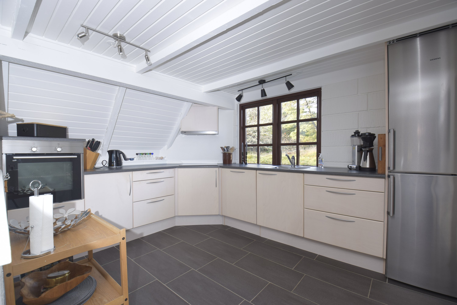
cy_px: 152
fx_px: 190
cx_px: 228
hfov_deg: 100.4
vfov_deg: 77.3
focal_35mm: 15
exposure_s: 1/13
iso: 200
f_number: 5.6
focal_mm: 10
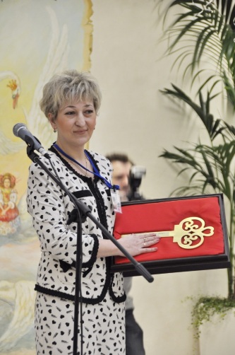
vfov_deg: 13.1
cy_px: 178
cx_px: 118
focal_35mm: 158
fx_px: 1547
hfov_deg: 8.7
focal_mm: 105
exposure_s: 1/20
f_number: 5.3
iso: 400
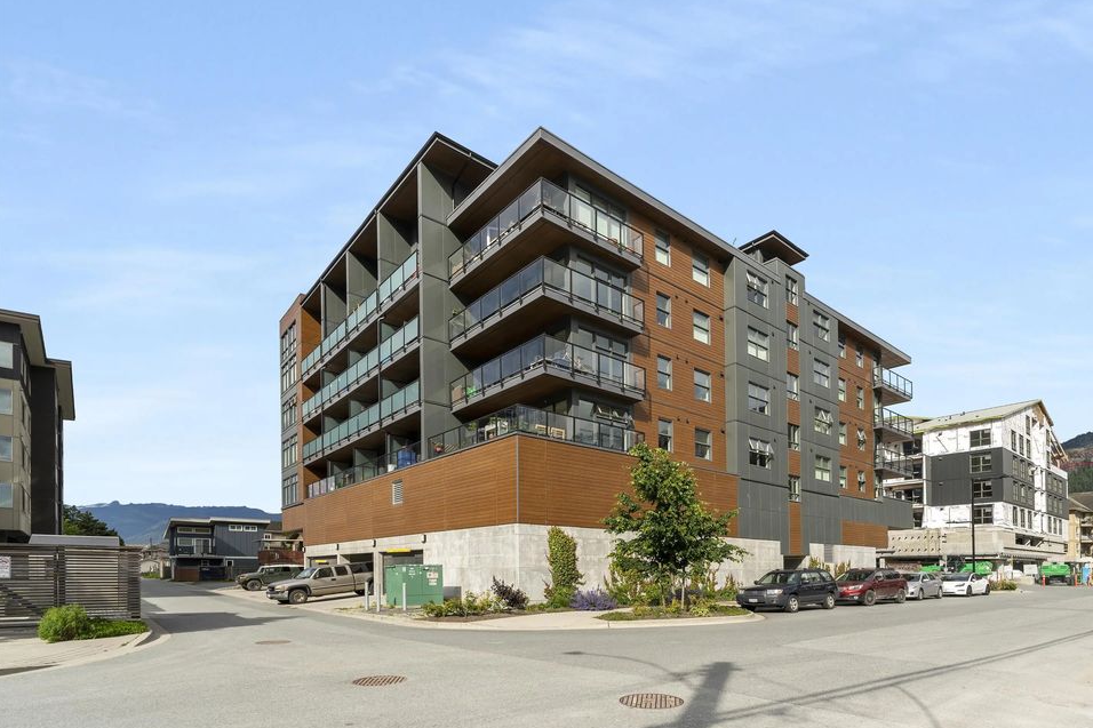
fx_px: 455
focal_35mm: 15
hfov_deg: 100.3
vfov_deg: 77.3
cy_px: 358
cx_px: 581
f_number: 8
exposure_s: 1/320
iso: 100
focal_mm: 14
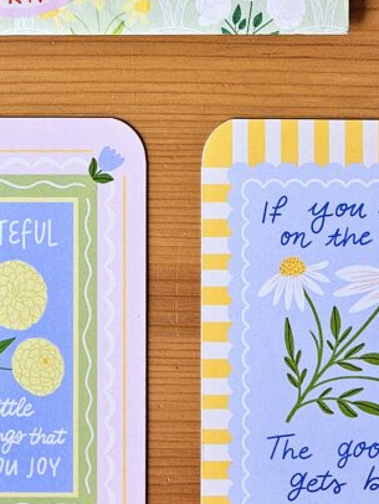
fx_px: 846
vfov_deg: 31.8
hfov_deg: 25.0
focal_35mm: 58
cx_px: 102
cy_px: 63
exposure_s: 1/180
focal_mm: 5.4
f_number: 1.8
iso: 80
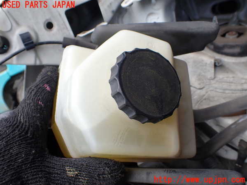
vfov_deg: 46.8
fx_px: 214
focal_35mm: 30
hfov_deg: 60.0
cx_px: 124
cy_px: 92
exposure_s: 1/200
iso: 100
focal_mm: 5.4
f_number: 3.2
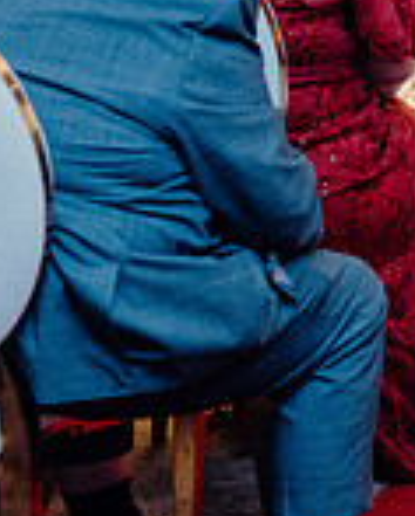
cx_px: 830
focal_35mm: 170
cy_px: -75
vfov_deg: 11.2
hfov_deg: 8.6
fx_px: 2605
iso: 2500
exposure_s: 1/160
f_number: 3.5
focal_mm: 46
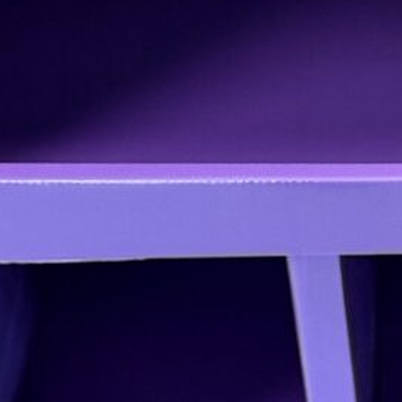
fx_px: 1839
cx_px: 548
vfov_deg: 12.3
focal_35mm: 140
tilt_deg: -45.0
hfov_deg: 12.1
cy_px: -35
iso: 250
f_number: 1.78
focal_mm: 6.76
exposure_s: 1/50
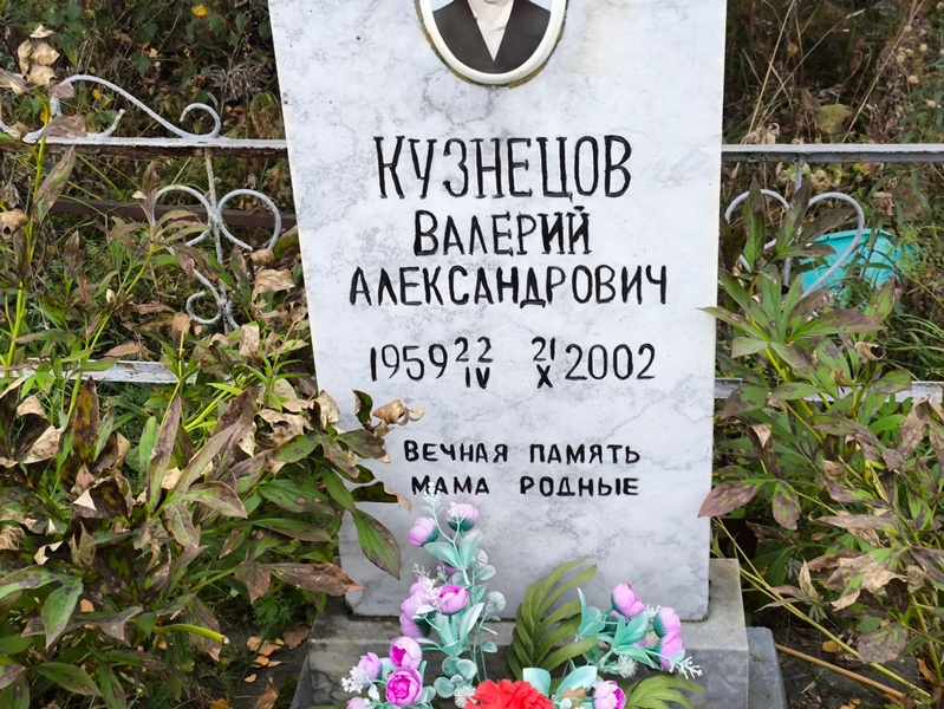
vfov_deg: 29.1
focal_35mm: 50
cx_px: 472
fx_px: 1364
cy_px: 354
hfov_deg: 38.2
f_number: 1.7
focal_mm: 4.71
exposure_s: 1/120
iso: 100
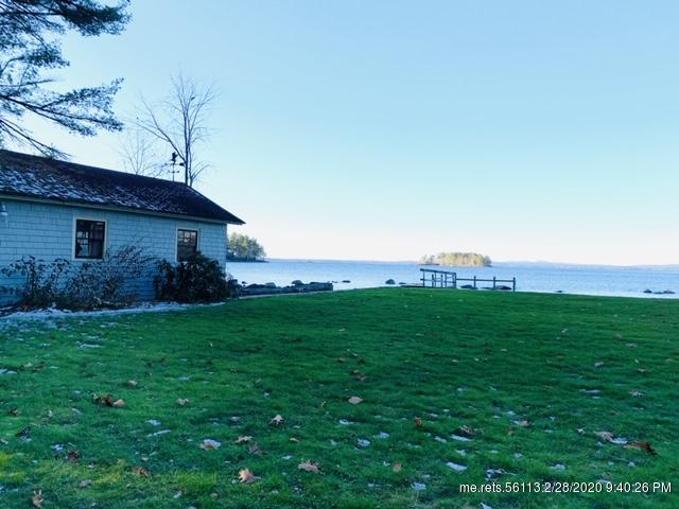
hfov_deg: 67.3
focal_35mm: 26
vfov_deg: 53.1
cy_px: 254
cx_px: 340
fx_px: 510
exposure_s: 1/1299
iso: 25
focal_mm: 4.25
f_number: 1.8
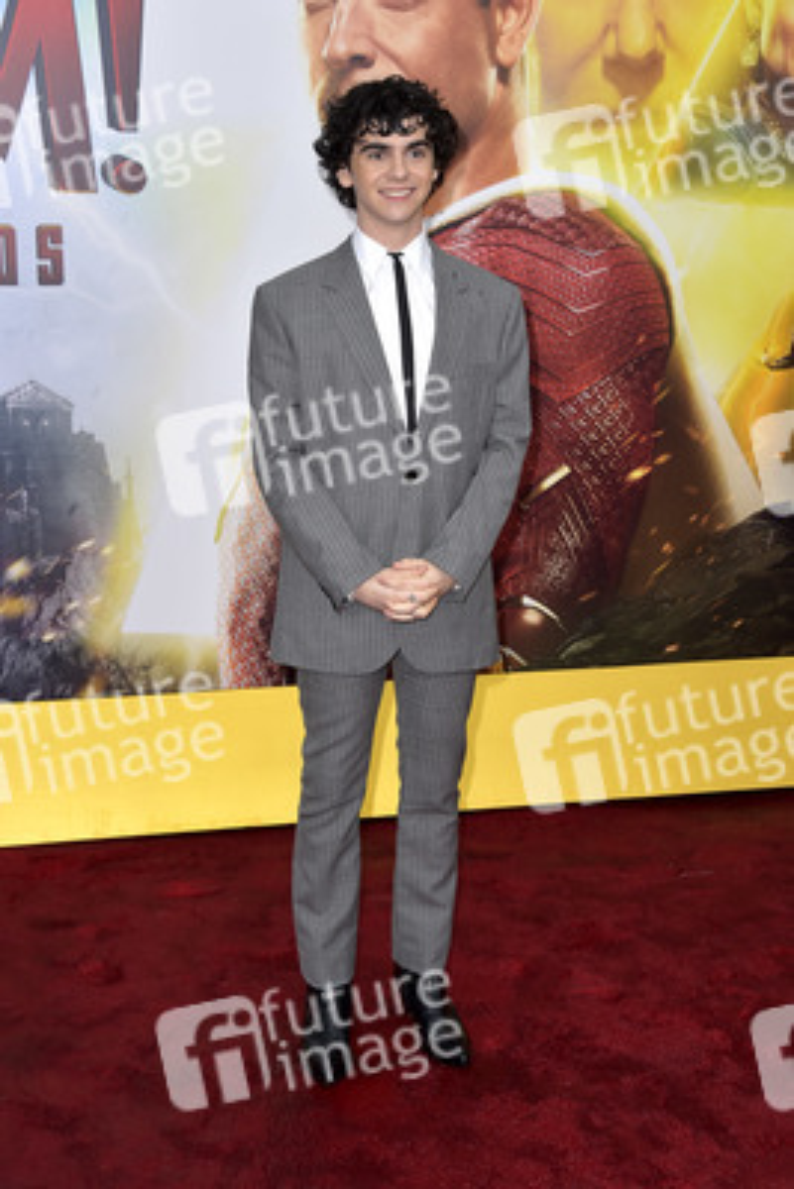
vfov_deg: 43.6
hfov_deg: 29.9
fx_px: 1487
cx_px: 397
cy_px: 594
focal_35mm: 45
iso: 320
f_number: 6.3
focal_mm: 45
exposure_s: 1/250
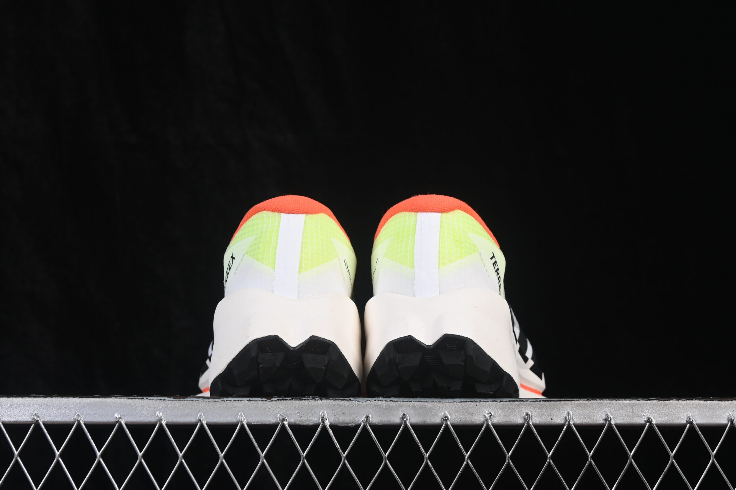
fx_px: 1533
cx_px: 368
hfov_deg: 27.0
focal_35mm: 75
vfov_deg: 18.2
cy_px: 245
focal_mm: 50
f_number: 8
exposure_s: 1/80
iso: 160
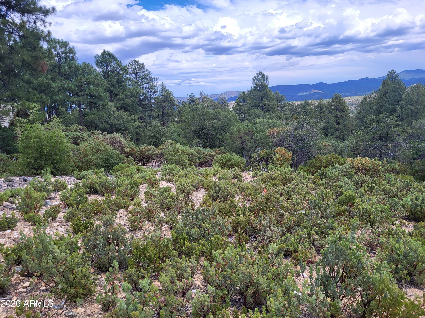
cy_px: 159
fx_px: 319
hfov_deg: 67.3
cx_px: 212
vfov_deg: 53.1
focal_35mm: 26
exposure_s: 1/2116
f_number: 1.8
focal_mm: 5.4
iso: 40
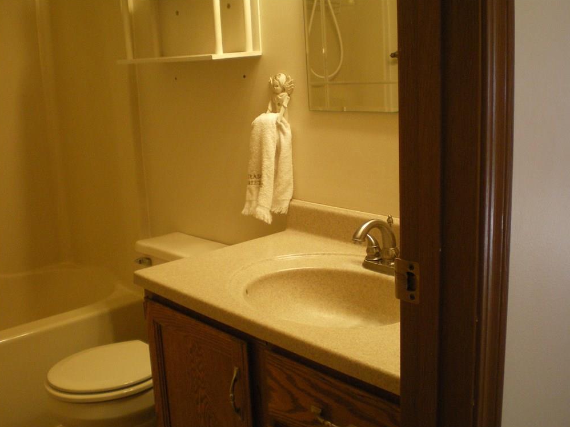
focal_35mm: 39
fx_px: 642
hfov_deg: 47.9
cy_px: 216
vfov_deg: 36.8
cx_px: 287
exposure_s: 1/30
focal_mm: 6.3
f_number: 3.1
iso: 320
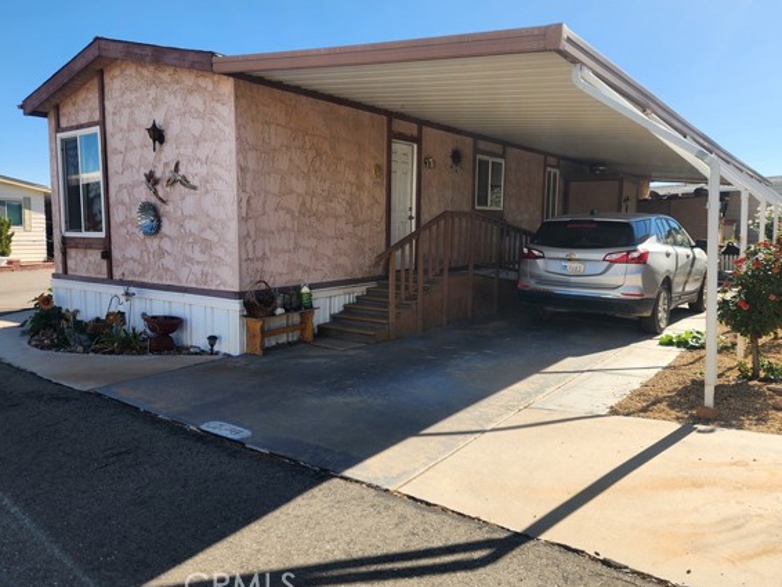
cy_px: 273
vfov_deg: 53.1
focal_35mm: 26
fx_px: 588
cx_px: 366
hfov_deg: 67.2
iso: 20
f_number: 1.8
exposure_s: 1/1228
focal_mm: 5.4
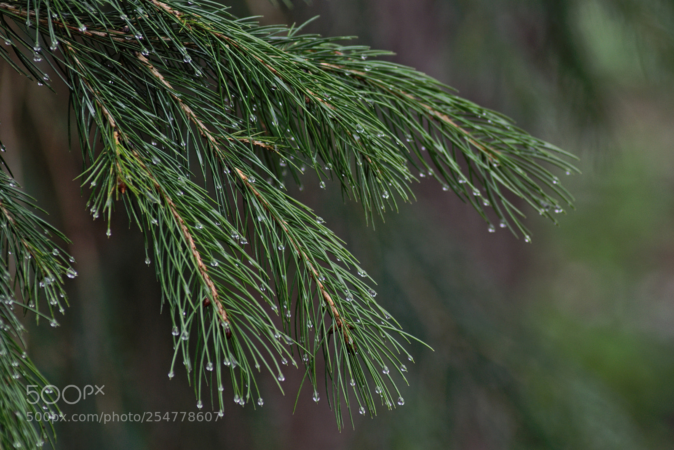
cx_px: 337
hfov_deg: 7.4
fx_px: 5196
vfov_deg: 5.0
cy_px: 225
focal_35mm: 278
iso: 400
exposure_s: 1/160
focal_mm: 185
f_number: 5.6
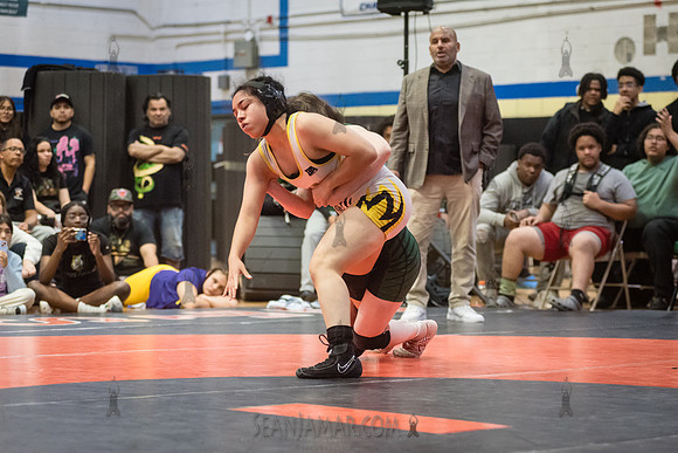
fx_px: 1964
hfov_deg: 19.6
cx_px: 347
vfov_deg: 13.1
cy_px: 227
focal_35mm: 104
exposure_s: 1/400
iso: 8000
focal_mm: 100
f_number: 3.5
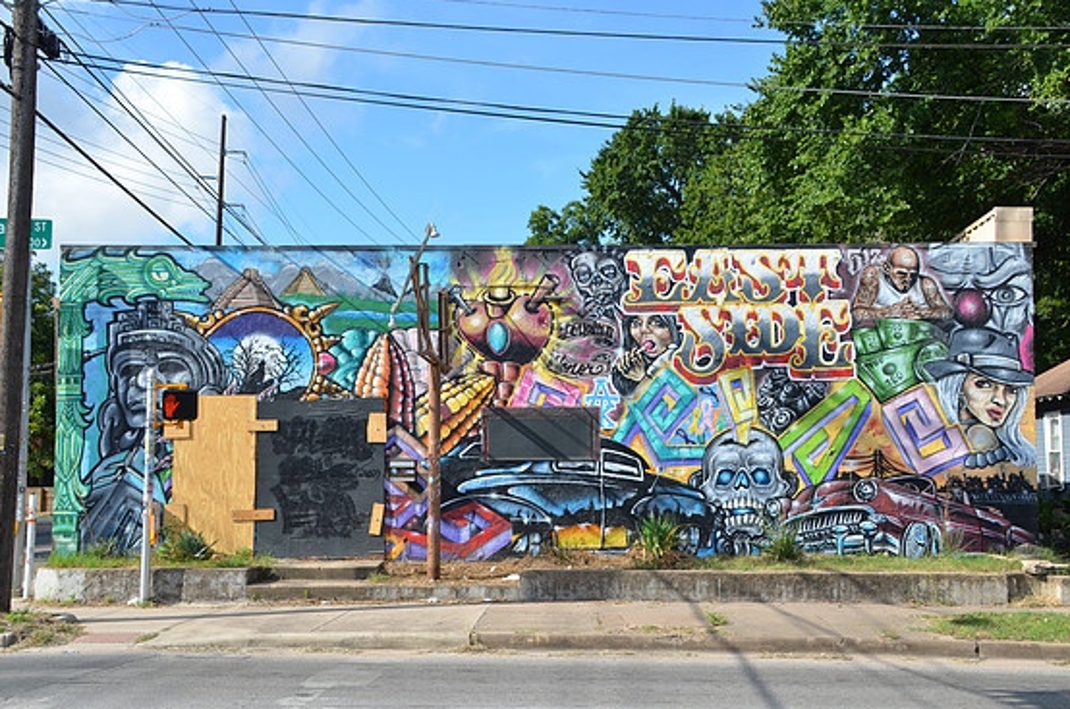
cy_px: 365
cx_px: 543
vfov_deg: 30.4
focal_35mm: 44
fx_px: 1305
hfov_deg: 44.6
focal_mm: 28
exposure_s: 1/320
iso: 160
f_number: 9
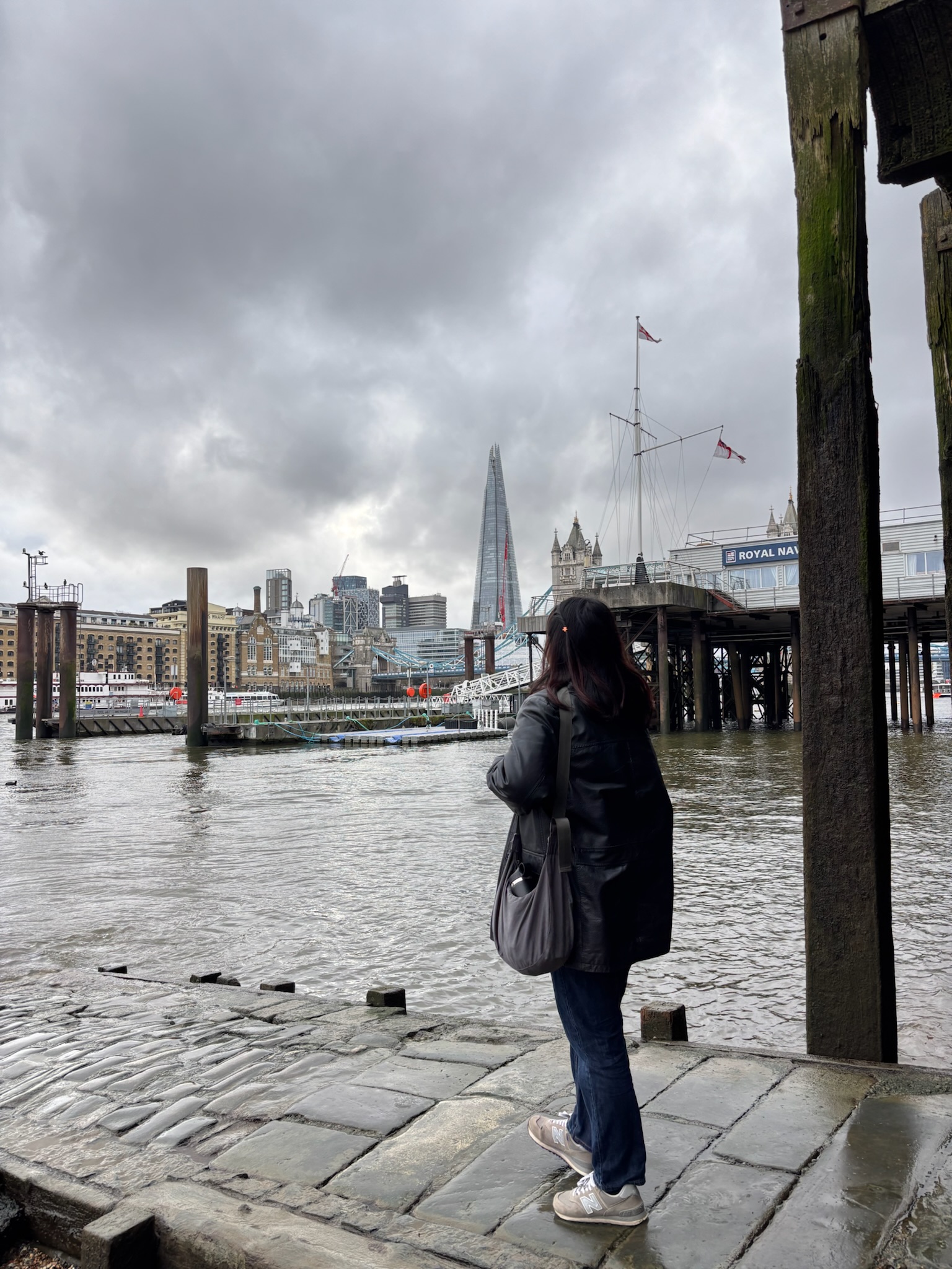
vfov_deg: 67.3
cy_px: 634
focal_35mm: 26
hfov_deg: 53.1
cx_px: 476
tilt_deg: +3.3
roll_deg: +1.2
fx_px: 953
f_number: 1.6
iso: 32
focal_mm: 5.96
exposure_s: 1/123
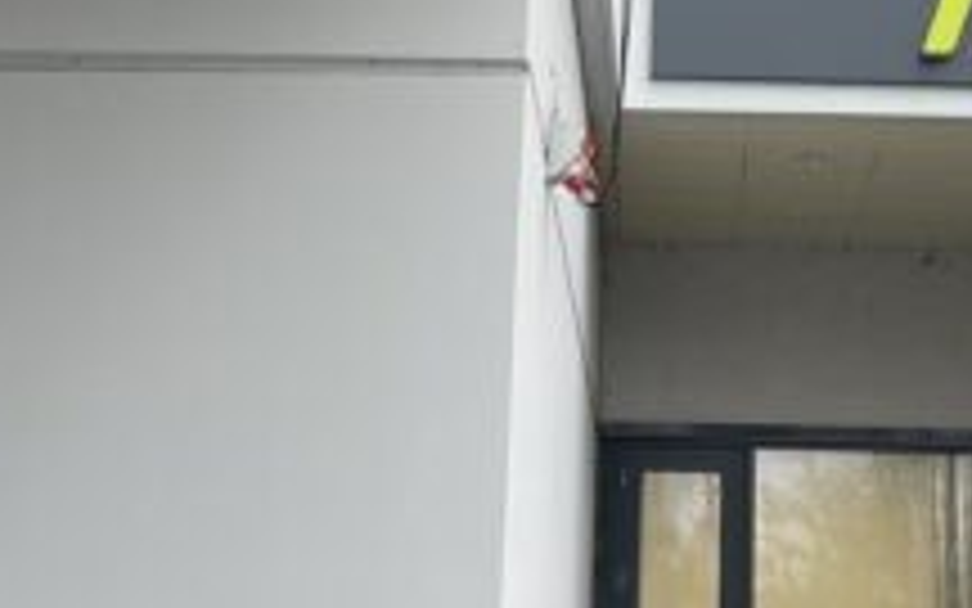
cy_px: -270
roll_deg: -1.1
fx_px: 2702
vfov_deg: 12.3
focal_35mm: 102
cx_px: 657
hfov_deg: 20.3
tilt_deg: +23.5
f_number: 1.6
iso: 32
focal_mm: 4.2
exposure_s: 1/277
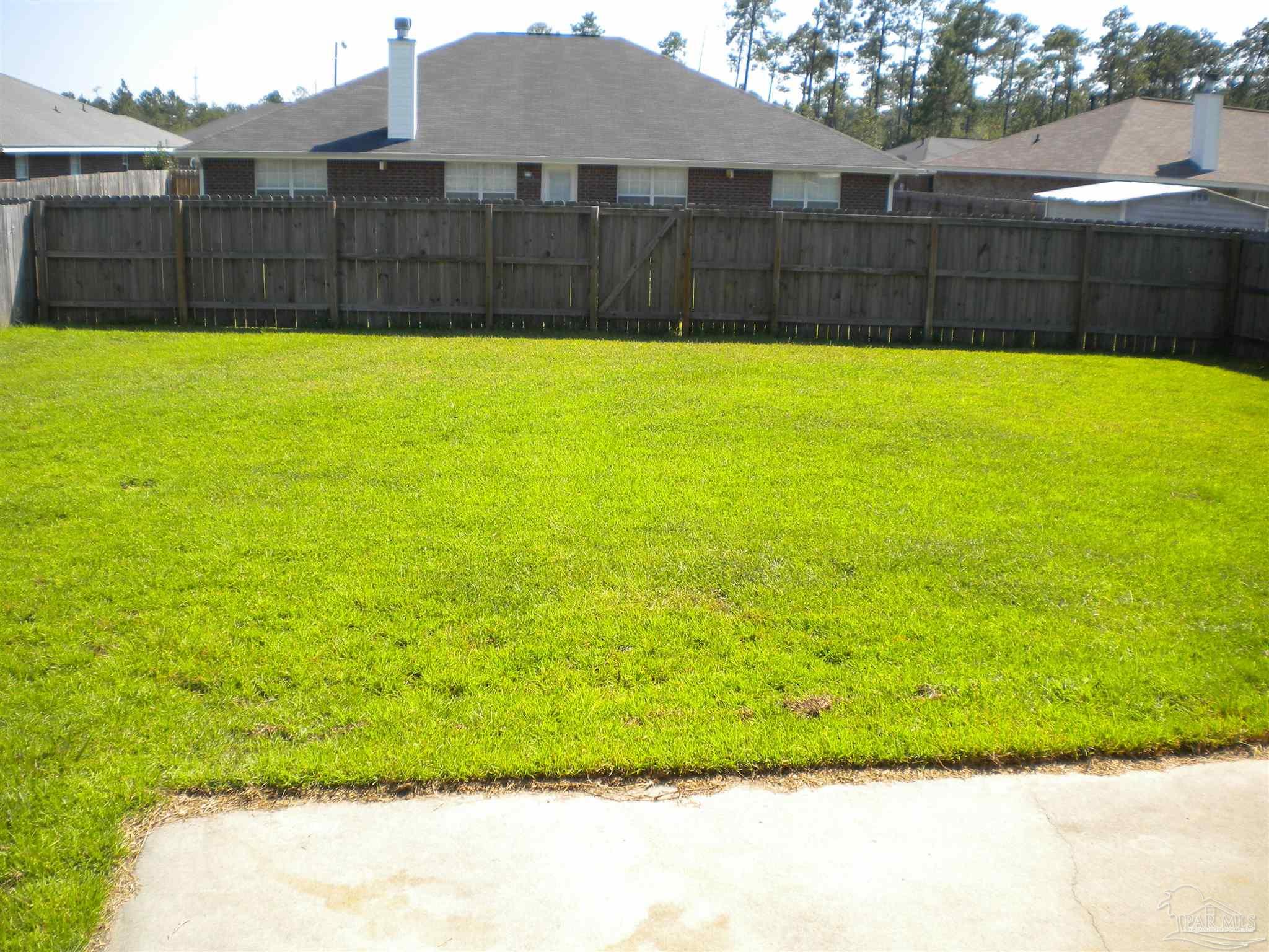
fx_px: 1283
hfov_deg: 52.6
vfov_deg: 40.7
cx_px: 634
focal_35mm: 35
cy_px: 476
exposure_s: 1/339
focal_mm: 6.3
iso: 80
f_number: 4.6
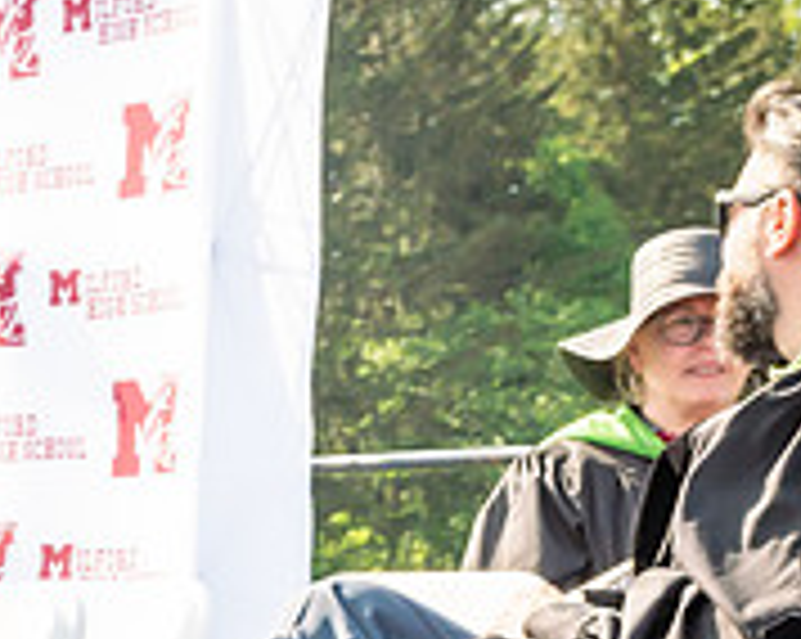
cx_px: -371
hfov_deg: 10.3
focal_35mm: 182
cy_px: 500
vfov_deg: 8.5
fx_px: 4310
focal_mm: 34
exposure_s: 1/500
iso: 200
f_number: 7.1
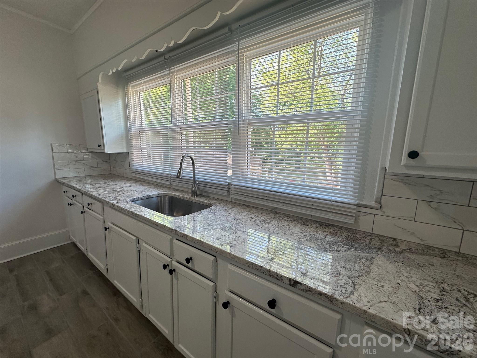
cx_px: 238
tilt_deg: -9.8
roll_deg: -1.3
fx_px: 193
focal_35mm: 14
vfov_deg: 85.7
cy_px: 179
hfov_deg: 102.1
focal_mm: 2.22
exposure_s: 1/120
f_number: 2.2
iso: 80
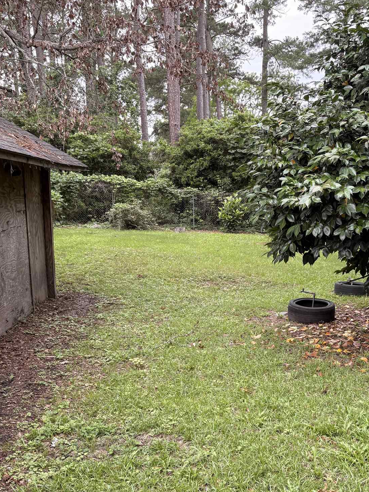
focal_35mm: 41
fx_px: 583
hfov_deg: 34.7
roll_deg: -1.9
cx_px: 256
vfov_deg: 44.9
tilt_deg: -12.5
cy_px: 338
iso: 50
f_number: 1.6
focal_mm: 5.96
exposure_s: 1/173
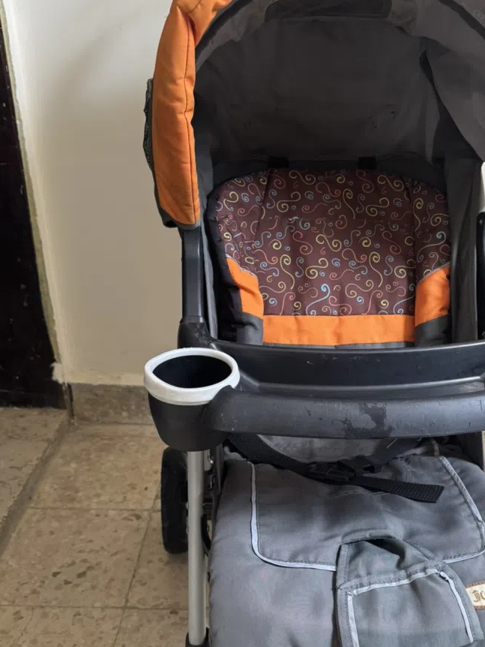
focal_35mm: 38
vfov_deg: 48.7
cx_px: 308
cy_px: 390
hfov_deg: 37.5
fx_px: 710
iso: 320
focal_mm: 6.76
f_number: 1.78
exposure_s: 1/60
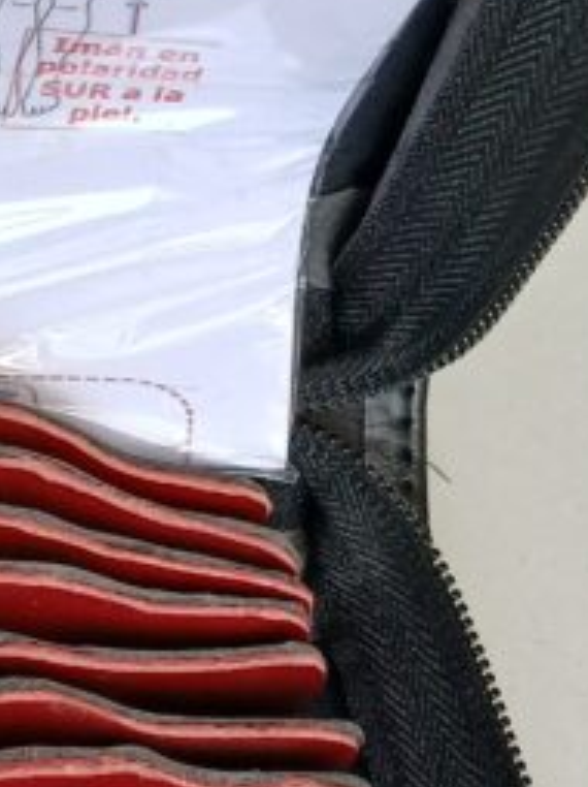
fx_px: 2382
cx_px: -111
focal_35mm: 105
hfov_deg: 13.7
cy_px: 449
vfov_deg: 18.7
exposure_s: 1/60
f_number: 1.8
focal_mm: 3.98
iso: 40
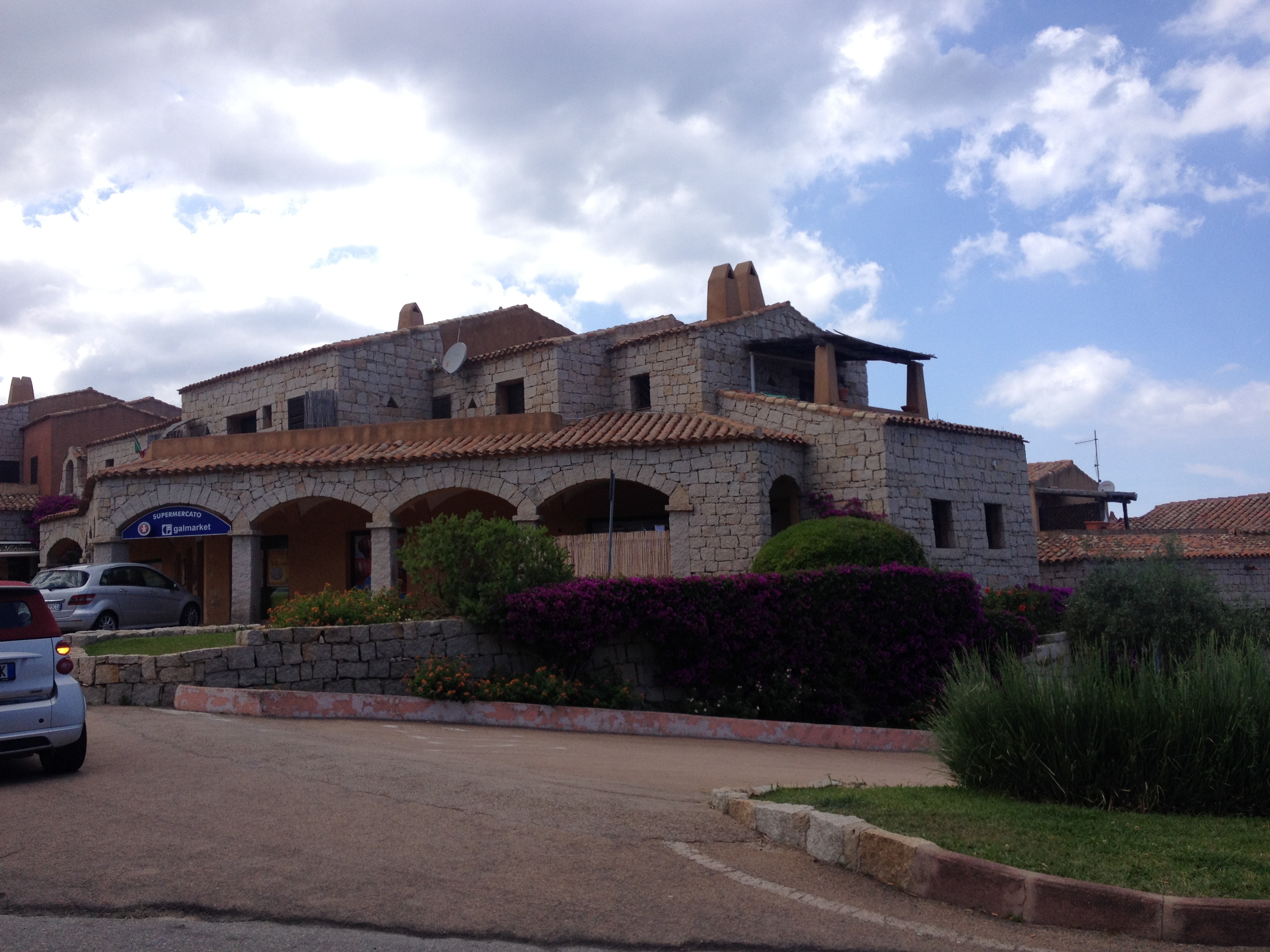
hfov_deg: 52.6
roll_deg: +2.6
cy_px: 476
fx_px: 1284
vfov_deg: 40.7
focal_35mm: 35
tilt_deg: +2.6
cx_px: 635
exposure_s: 1/1284
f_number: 2.4
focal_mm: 4.28
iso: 50
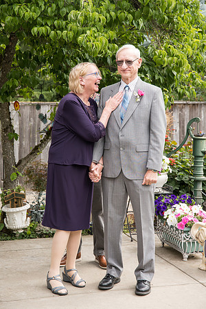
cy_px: 154
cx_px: 103
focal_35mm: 70
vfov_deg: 28.8
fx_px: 601
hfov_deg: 19.5
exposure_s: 1/500
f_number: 5
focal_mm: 70
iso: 400
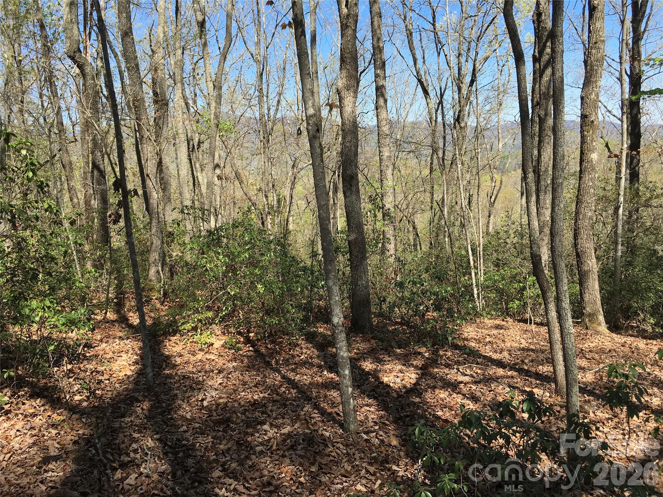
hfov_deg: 61.7
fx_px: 555
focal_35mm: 29
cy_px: 248
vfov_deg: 48.2
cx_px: 332
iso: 25
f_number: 2.2
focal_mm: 4.15
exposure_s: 1/739
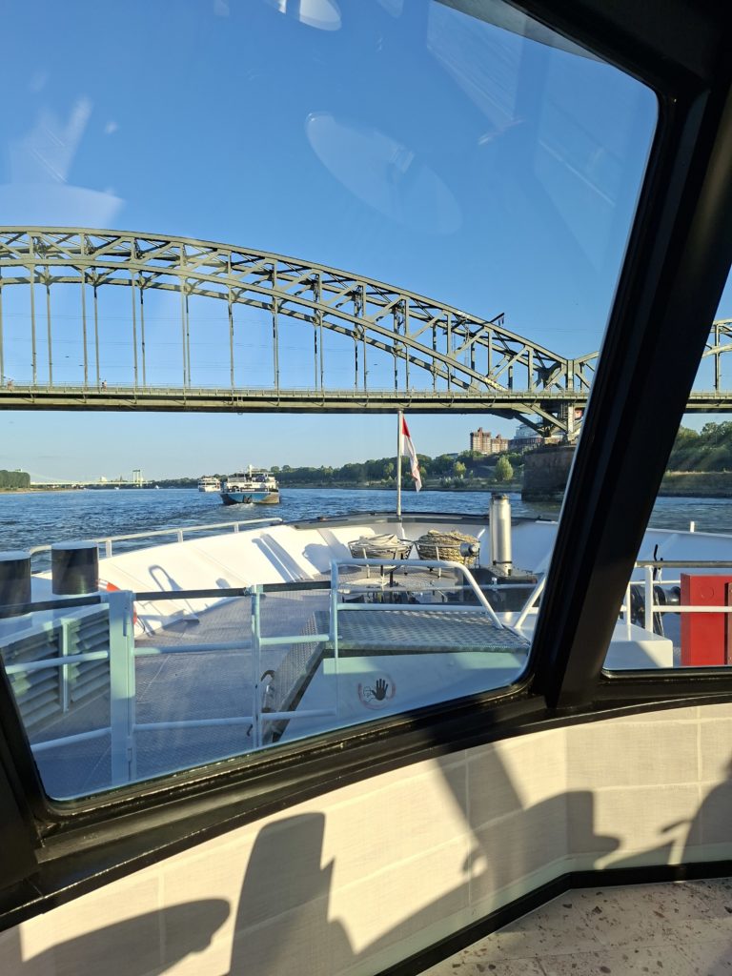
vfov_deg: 73.9
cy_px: 488
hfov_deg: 58.9
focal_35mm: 23
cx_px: 366
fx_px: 648
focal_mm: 5.54
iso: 40
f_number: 1.8
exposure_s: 1/821
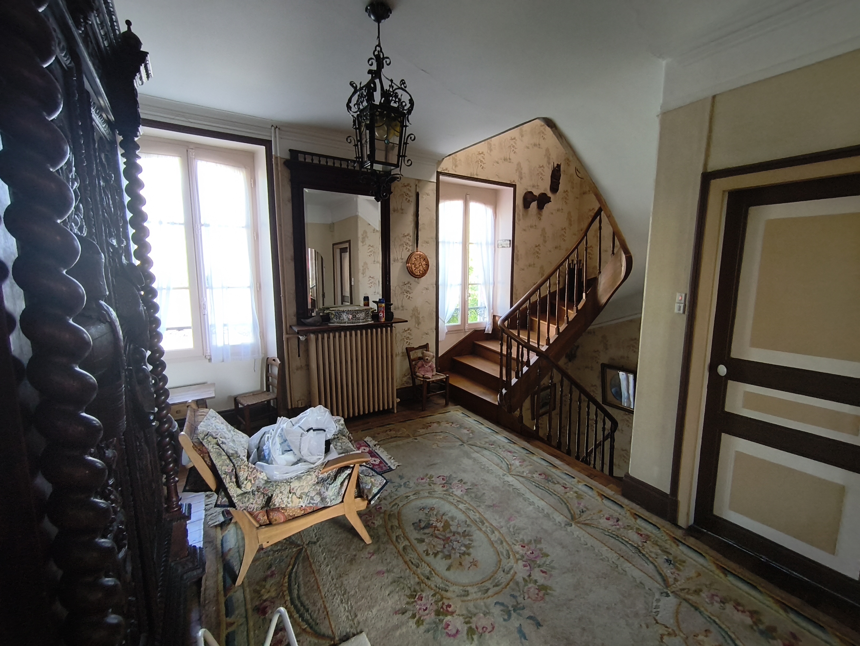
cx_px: 430
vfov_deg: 81.8
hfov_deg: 98.1
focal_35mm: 15
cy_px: 323
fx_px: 373
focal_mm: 1.65
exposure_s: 1/50
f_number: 2.2
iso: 125
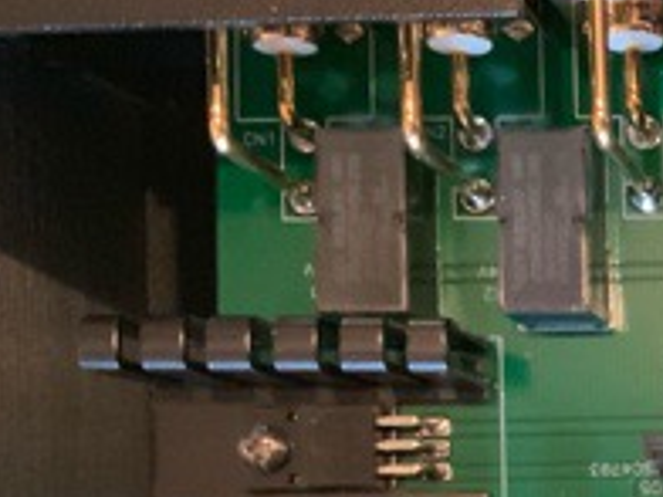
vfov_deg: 15.1
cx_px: 1028
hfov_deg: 18.0
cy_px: 524
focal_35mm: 96
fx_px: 1839
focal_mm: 3
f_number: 1.8
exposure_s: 1/25
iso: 400
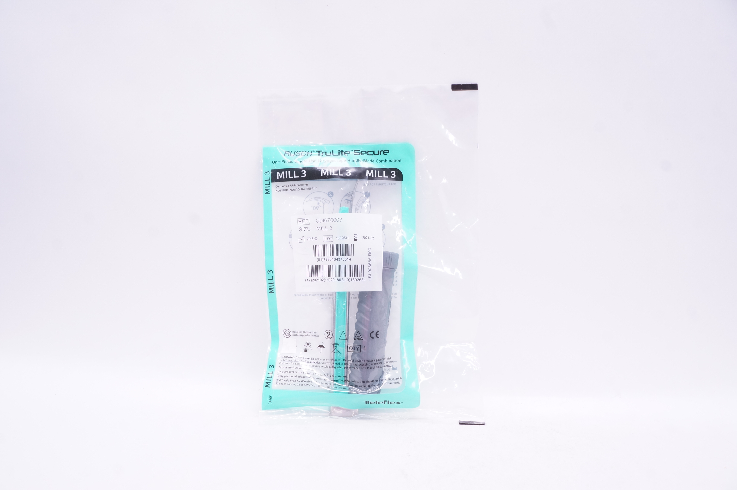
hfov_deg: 67.4
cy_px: 245
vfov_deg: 47.8
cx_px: 368
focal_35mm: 27
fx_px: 552
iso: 800
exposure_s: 1/30
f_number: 10
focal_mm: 18
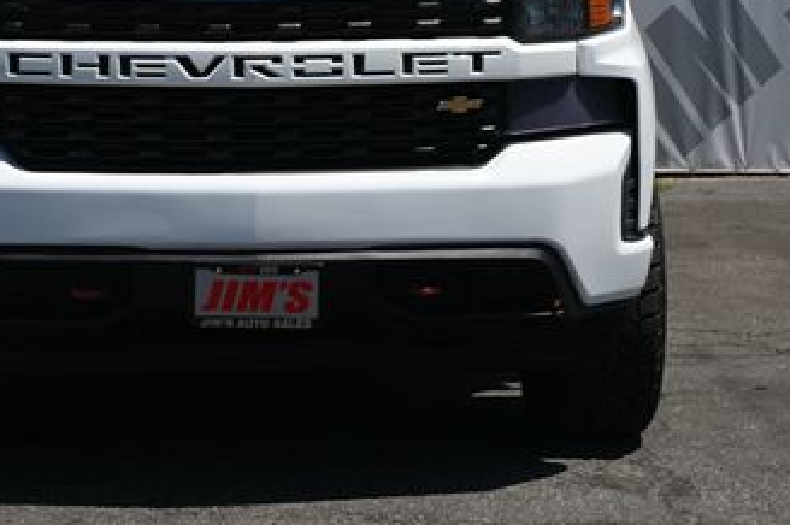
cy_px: 55
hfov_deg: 17.5
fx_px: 2565
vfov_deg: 11.6
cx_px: 255
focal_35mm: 117
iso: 100
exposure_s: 1/320
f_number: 7.1
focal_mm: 40
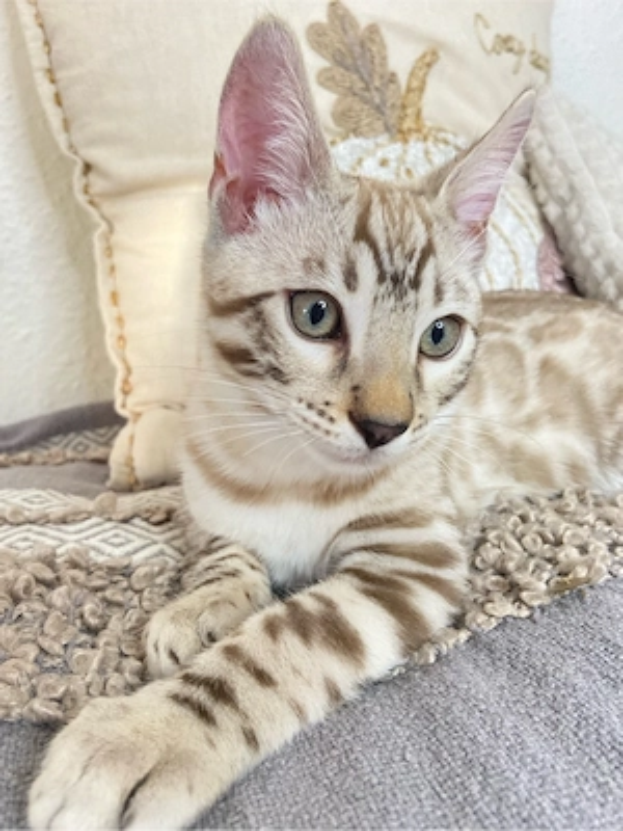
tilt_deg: -17.2
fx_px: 624
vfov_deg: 67.3
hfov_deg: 53.1
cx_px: 312
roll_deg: +2.0
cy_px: 416
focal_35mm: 26
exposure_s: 1/60
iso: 320
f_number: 1.8
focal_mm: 4.25
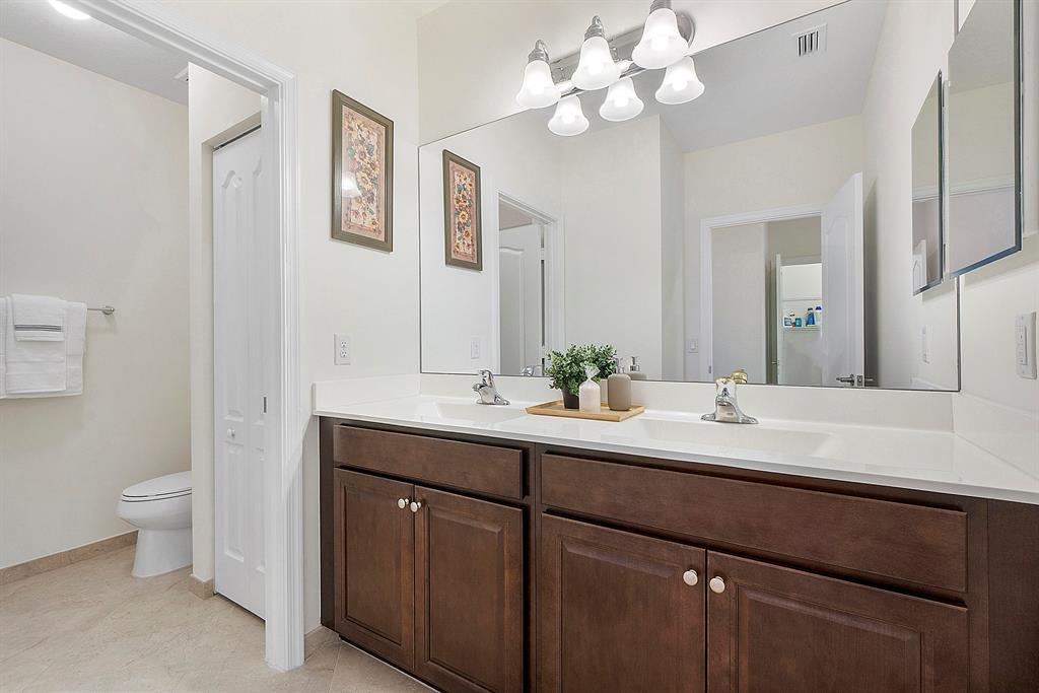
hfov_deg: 100.4
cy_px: 346
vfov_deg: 77.3
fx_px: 433
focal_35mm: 15
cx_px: 520
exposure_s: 1/4
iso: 160
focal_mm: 10
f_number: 11
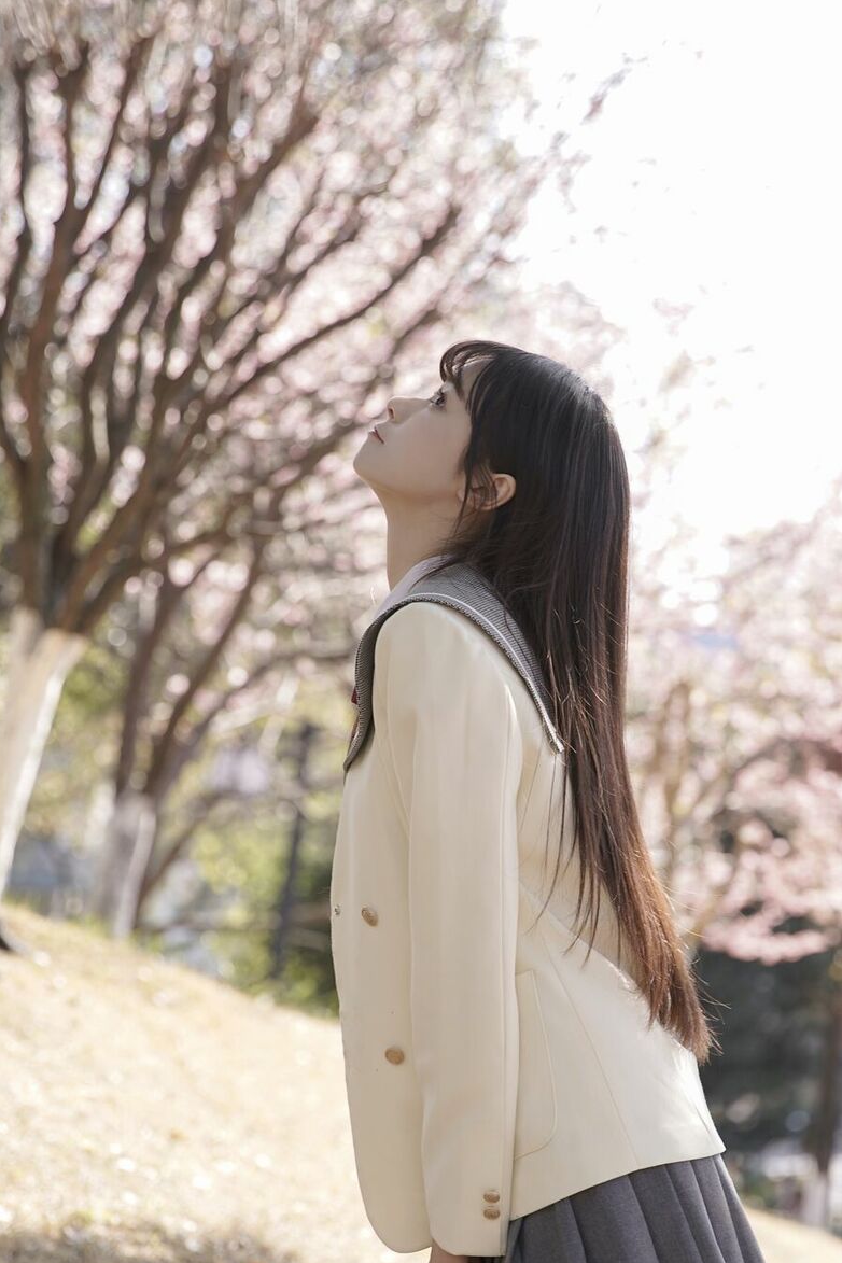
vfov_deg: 21.7
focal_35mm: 94
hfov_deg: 14.5
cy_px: 725
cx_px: 564
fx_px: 3298
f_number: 3.5
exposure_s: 1/160
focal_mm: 70
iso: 100
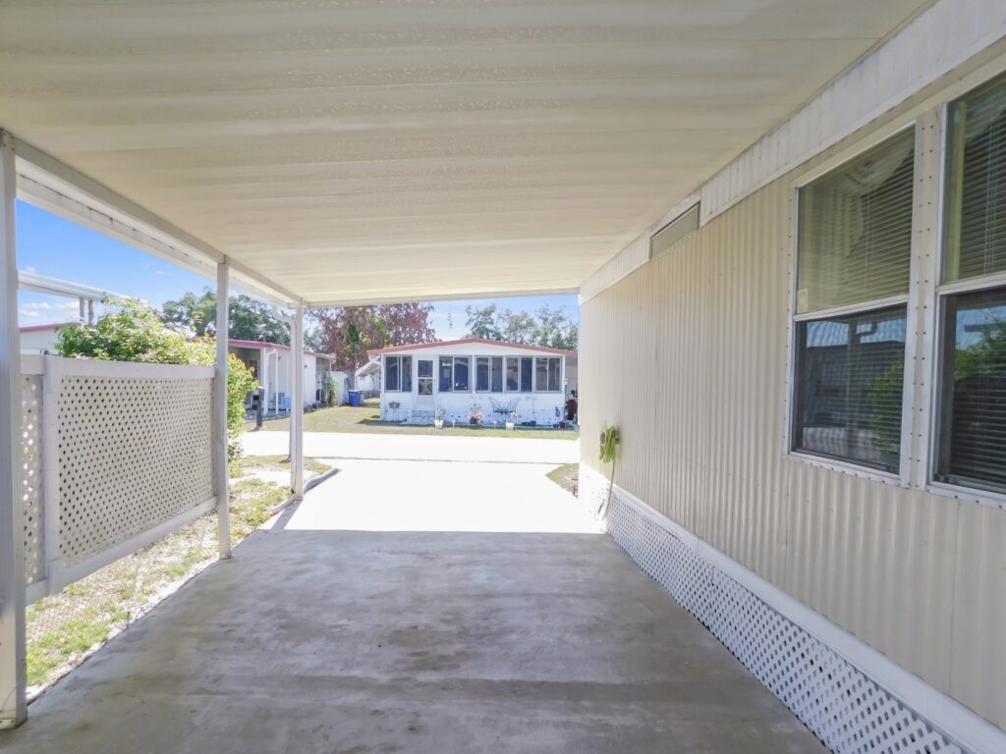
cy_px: 377
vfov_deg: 58.9
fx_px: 668
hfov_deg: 73.9
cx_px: 503
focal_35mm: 23
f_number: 3
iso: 125
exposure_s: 1/400
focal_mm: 4
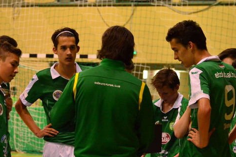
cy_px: 107
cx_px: 100
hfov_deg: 11.7
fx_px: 1151
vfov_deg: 7.8
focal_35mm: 176
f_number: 4.5
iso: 4000
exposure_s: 1/400
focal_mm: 70
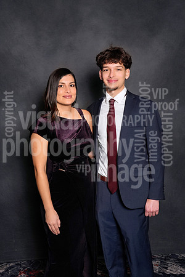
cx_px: 92
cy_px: 138
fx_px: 416
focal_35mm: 54
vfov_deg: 36.9
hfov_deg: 25.1
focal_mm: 36
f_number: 8
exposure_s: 1/125
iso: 640
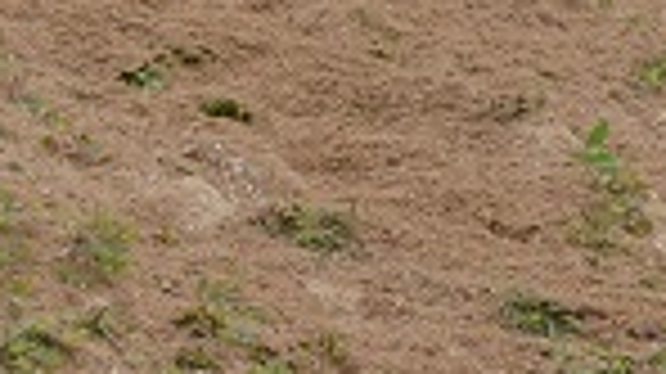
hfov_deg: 8.8
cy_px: -640
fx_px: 4239
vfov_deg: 4.9
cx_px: -297
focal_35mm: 240
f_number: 8
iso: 200
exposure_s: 1/250
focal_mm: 25
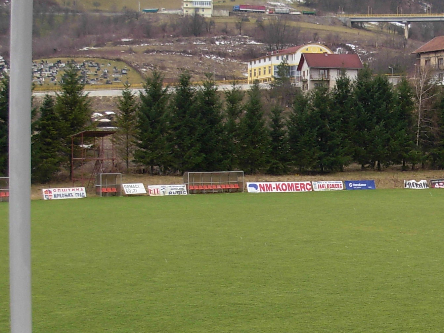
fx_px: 1116
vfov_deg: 16.9
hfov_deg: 22.0
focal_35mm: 87
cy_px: 214
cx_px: 402
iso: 79
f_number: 2.9
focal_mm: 6.3
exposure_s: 1/181
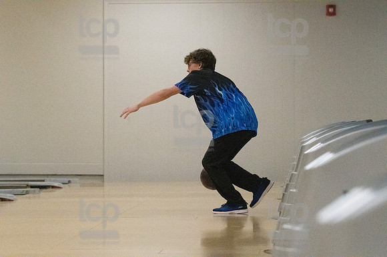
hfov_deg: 13.4
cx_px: 194
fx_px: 1644
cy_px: 128
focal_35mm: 153
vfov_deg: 9.0
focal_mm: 102
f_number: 4
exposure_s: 1/1250
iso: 10000
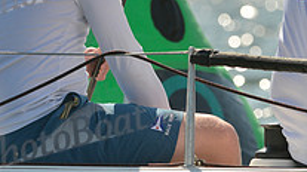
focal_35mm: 764
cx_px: 264
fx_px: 6214
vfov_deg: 1.6
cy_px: 36
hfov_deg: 2.8
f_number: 7.1
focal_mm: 260
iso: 280
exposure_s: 1/1600
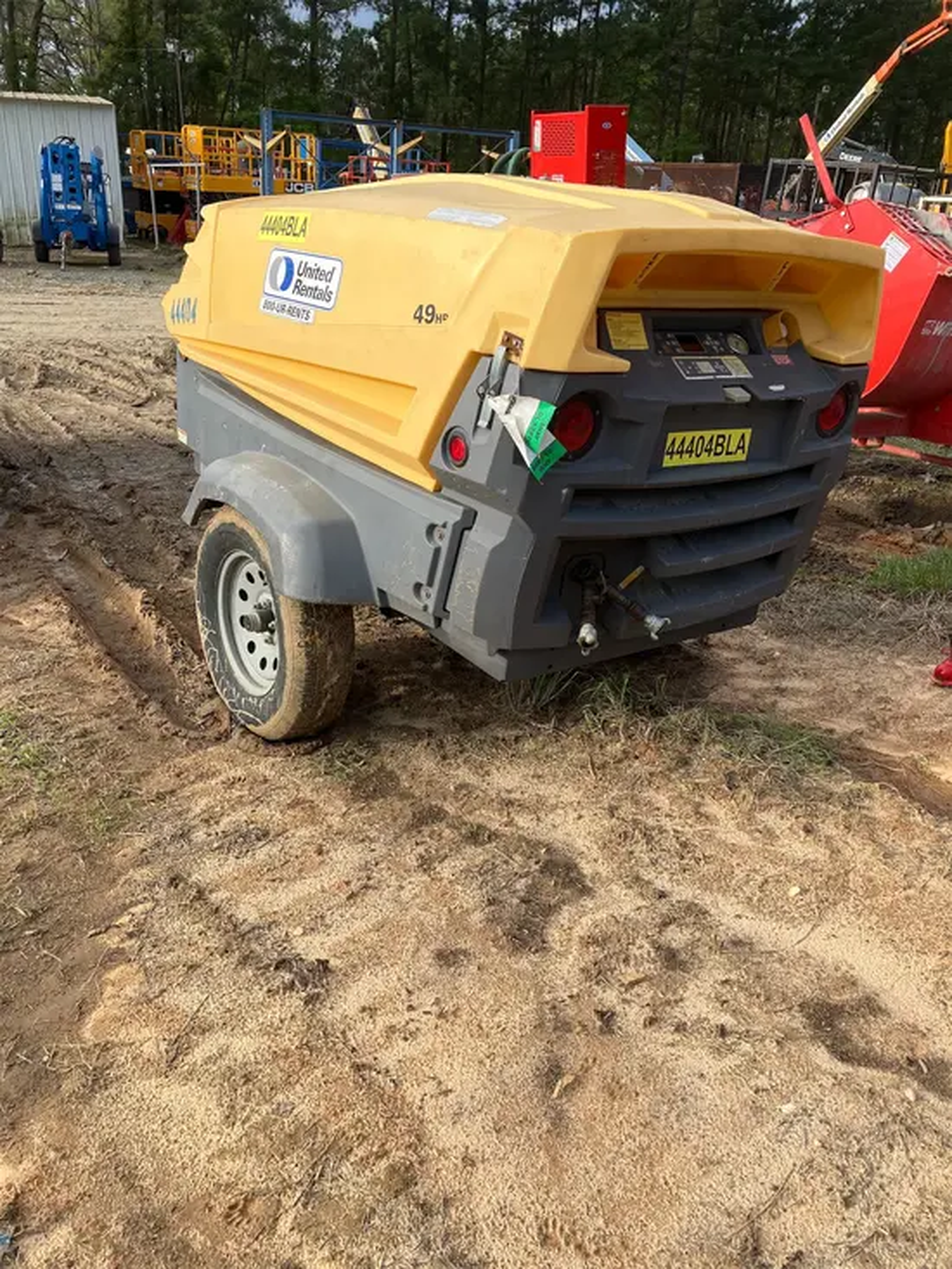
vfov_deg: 63.4
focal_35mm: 28
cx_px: 476
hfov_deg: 49.8
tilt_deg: -22.0
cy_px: 634
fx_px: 1026
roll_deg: -2.9
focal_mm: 3.99
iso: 32
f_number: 1.8
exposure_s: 1/458
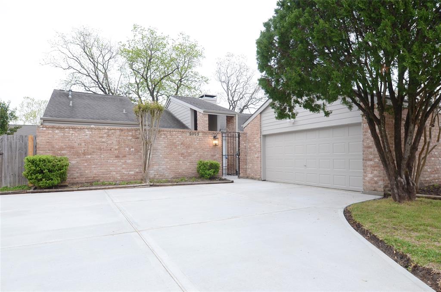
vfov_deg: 59.3
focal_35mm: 21
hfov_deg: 81.3
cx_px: 220
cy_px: 146
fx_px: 257
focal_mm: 14
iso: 100
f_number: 3.2
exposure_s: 1/40
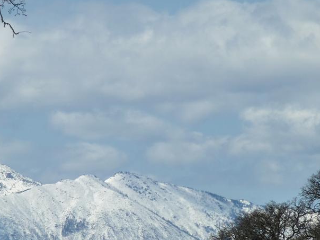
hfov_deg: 3.9
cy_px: 184
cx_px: 62
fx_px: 4705
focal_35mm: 509
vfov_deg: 2.9
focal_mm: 49.2
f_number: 5.6
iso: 125
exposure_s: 1/800
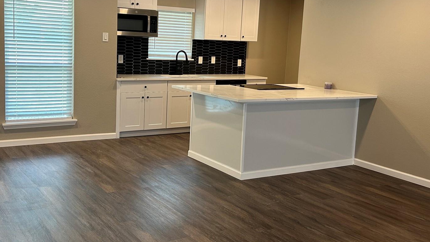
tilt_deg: -7.8
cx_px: 201
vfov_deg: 28.3
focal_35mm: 42
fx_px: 479
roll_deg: -2.1
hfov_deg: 48.3
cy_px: 100
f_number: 1.5
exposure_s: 1/60
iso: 80
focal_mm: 5.7
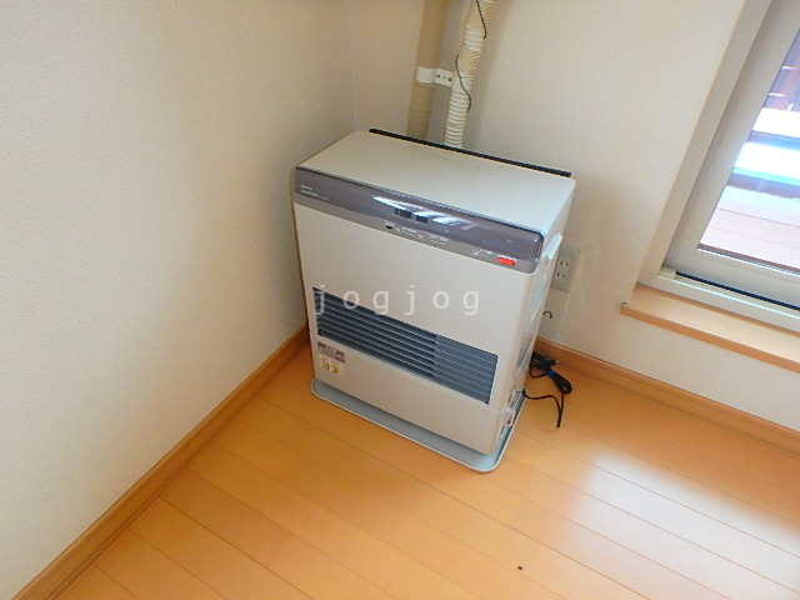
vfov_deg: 63.4
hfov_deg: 79.0
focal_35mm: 21
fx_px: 485
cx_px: 400
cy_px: 300
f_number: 3.5
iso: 200
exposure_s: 1/50
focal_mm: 3.7
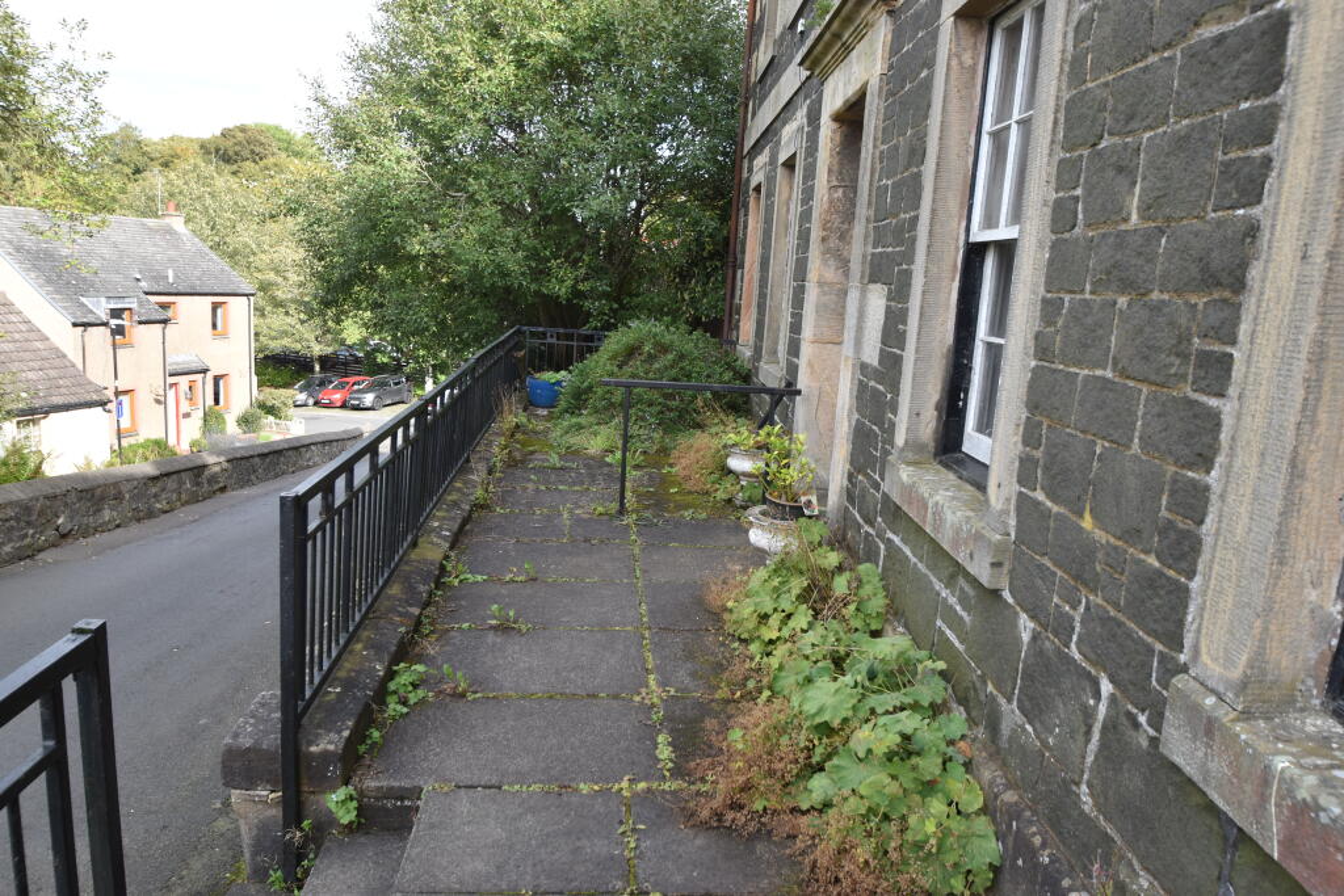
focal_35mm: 24
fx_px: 896
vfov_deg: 53.1
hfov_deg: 73.7
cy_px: 448
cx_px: 672
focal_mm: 16
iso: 200
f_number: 5.6
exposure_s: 1/250
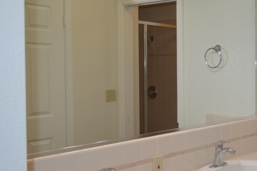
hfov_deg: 34.6
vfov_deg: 25.5
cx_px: 249
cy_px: 83
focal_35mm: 53
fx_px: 378
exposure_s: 1/125
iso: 160
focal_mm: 18
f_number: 4
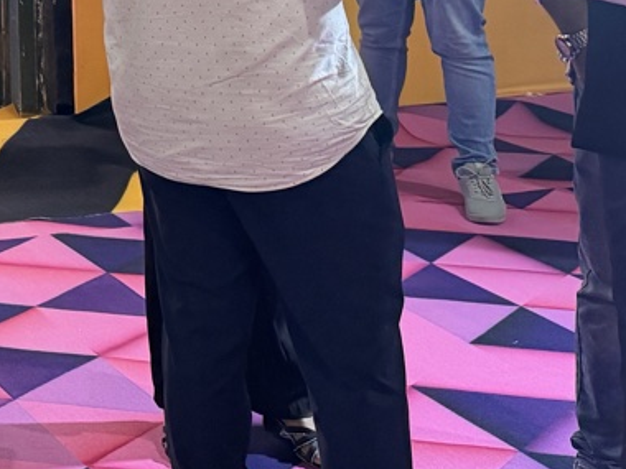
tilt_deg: +2.4
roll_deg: +0.4
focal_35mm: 91
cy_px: -365
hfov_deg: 19.1
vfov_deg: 14.4
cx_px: -293
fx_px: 1646
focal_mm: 6.76
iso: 250
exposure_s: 1/50
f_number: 1.78
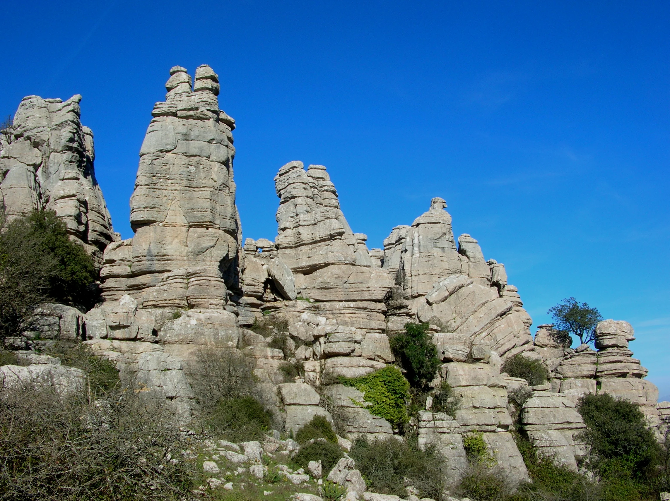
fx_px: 677
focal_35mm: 35
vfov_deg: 40.6
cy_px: 250
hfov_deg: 52.7
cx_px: 335
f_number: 5.6
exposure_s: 1/273
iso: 50
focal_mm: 5.8
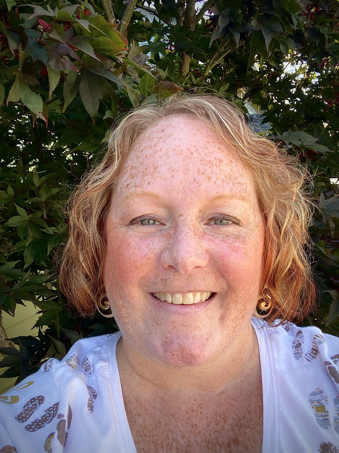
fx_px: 392
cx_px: 170
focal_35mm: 30
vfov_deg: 60.0
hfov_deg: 46.8
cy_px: 226
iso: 25
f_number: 2.2
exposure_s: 1/154
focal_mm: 2.71
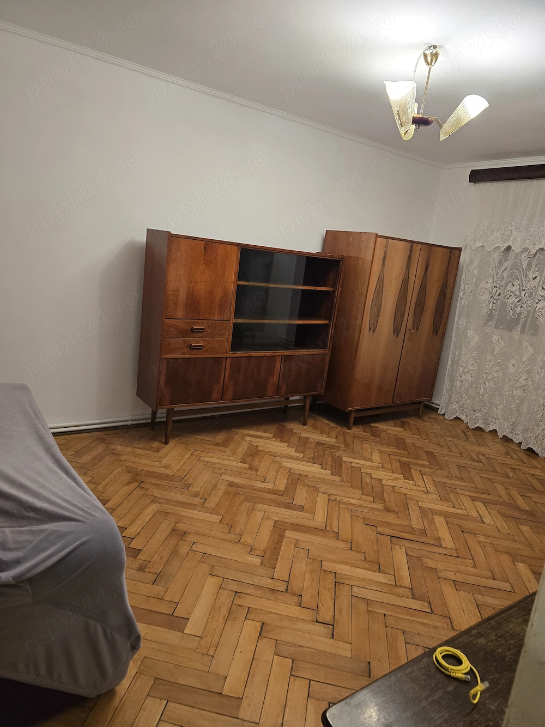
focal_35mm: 23
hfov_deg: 58.9
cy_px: 364
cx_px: 272
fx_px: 483
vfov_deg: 73.9
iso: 320
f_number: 1.7
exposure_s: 1/100
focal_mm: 6.3
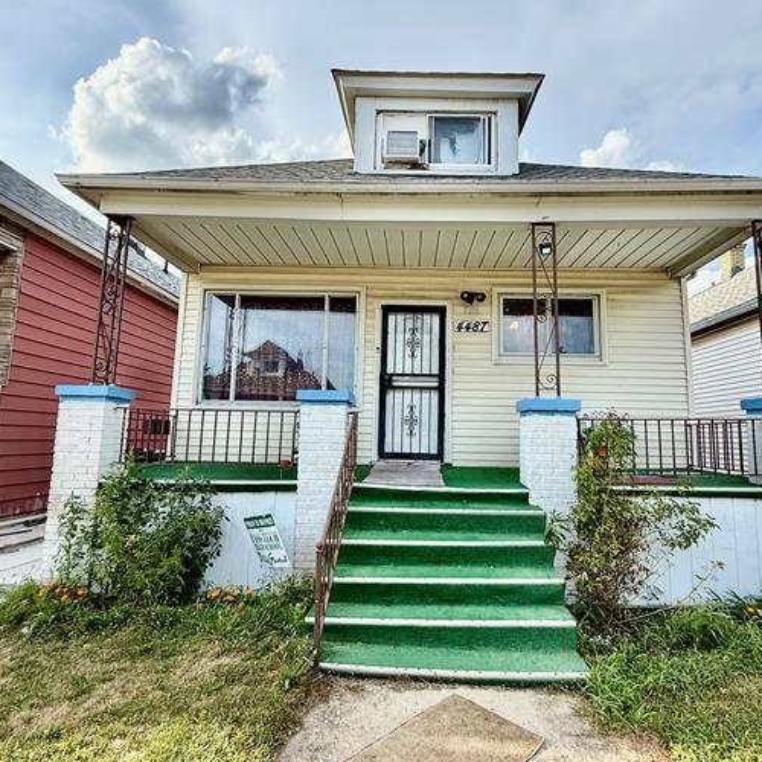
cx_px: 411
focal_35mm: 19
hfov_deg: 77.5
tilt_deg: +7.0
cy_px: 387
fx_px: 473
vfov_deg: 77.7
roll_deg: -1.4
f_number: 2.2
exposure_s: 1/864
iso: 64
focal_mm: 2.22
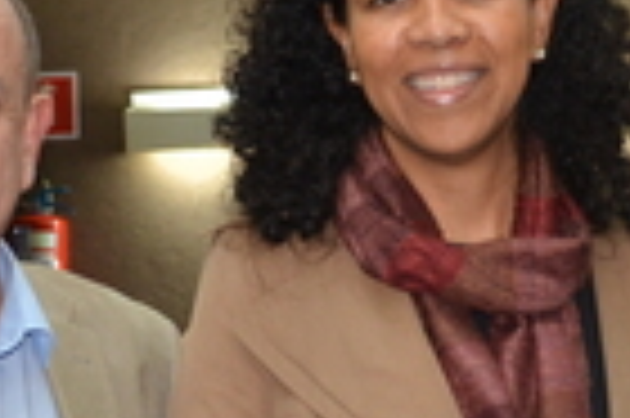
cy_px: 422
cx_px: 374
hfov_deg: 13.7
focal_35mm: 150
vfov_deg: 9.1
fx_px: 2622
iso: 800
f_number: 3.5
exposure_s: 1/60
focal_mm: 20
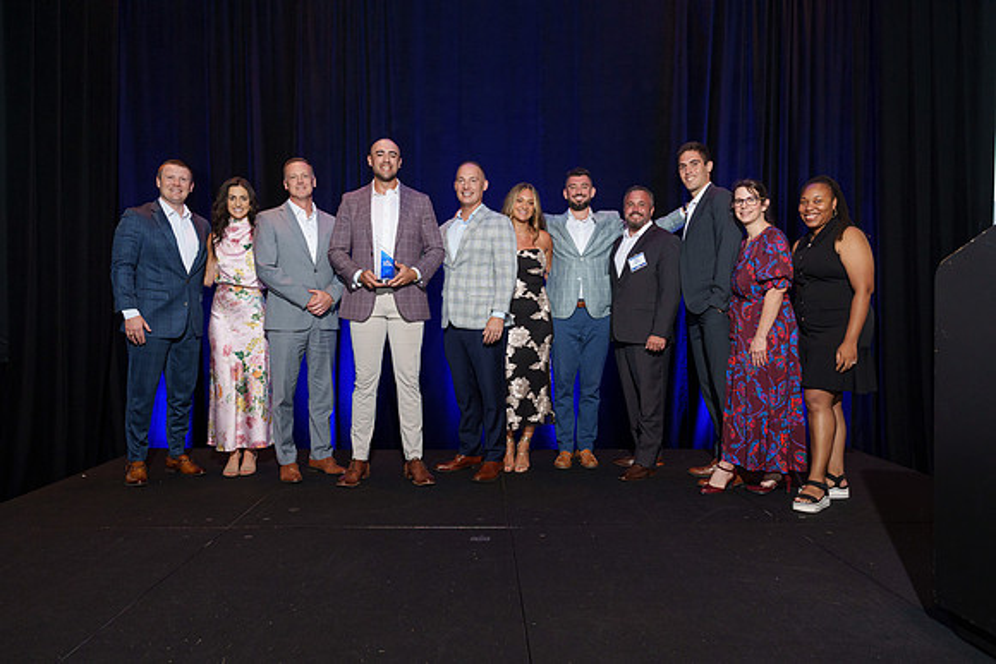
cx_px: 498
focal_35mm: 26
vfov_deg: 50.3
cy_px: 340
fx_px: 708
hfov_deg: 70.2
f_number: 5
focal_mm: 25
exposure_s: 1/60
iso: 1000
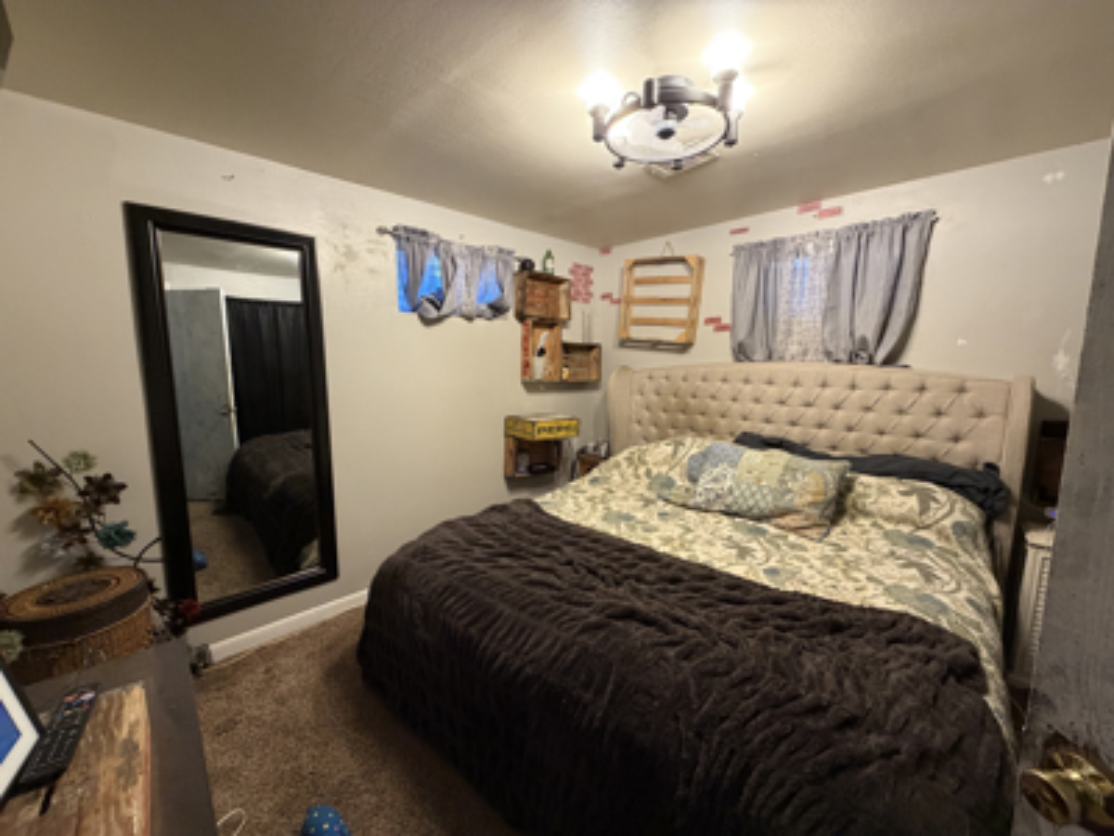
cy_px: 418
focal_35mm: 14
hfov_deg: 102.1
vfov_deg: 85.7
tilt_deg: -8.1
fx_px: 451
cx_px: 557
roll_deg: +0.4
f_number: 2.2
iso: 400
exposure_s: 1/60
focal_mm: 2.22
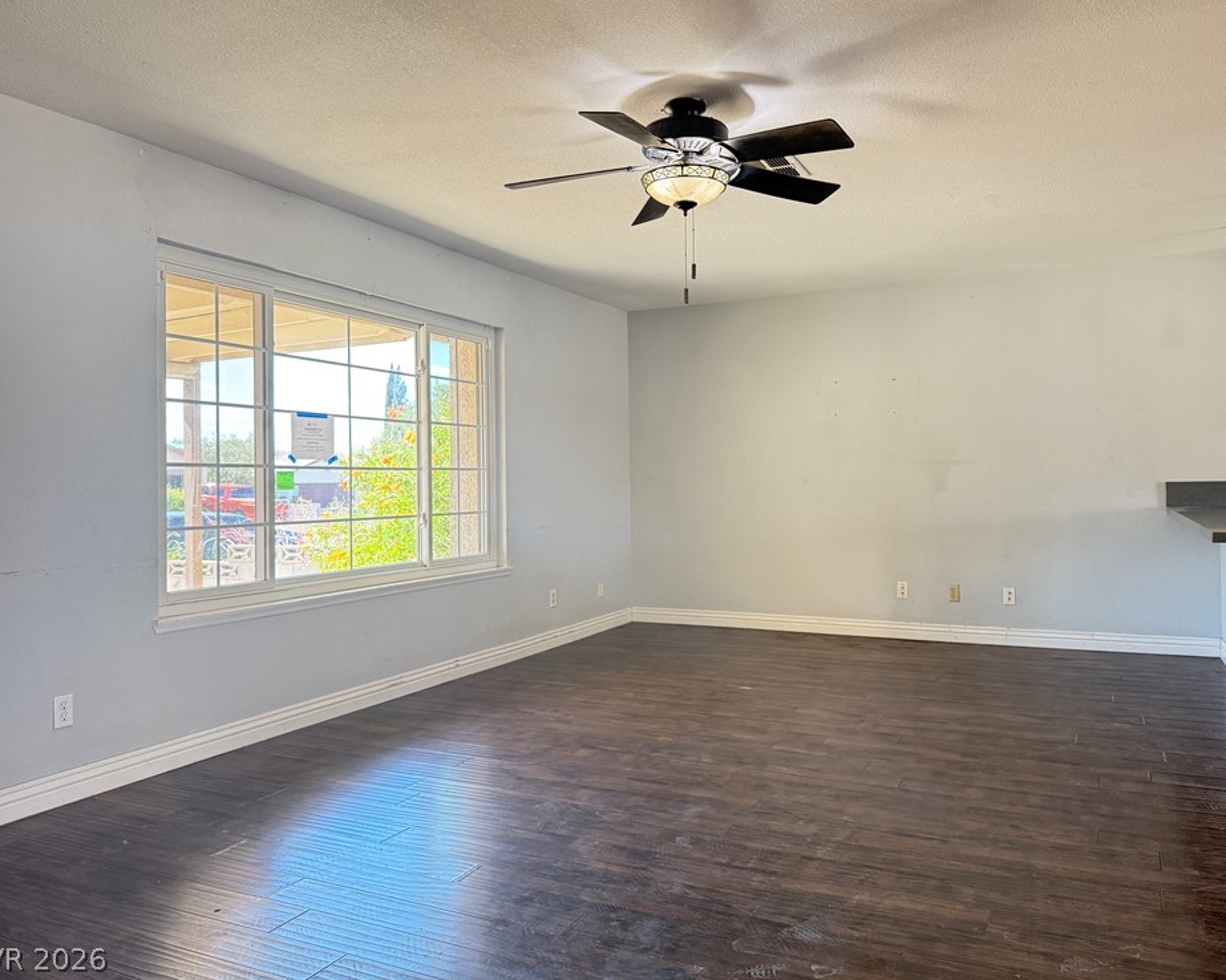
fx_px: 943
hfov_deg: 66.0
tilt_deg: +0.9
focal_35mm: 26
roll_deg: +0.5
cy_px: 471
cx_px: 642
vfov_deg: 54.9
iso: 250
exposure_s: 1/120
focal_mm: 6.76
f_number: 1.78
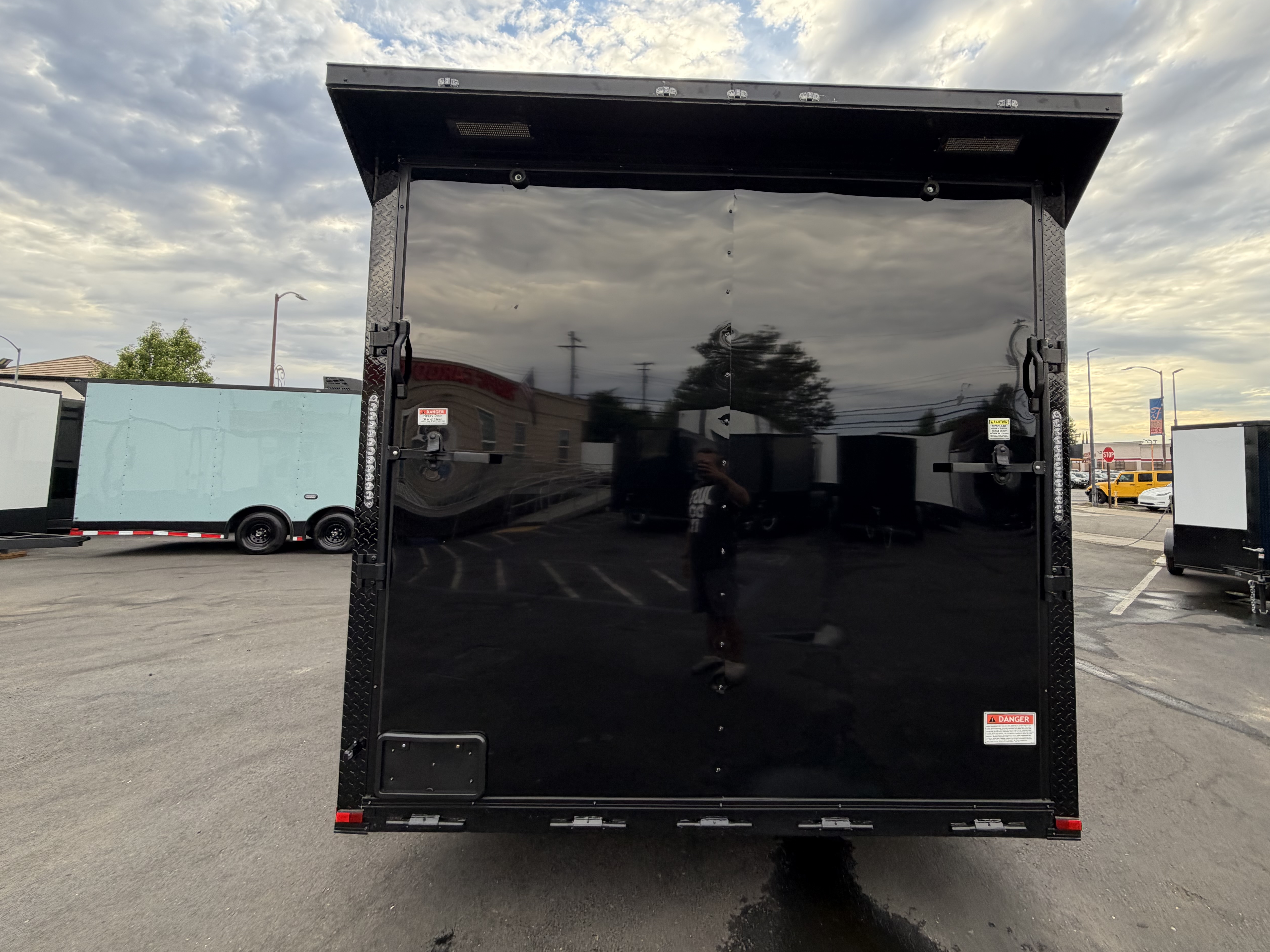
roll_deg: -2.1
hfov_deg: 94.1
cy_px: 431
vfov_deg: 77.9
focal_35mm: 16
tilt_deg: +3.9
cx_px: 708
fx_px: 587
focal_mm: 2.22
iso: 50
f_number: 2.2
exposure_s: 1/188
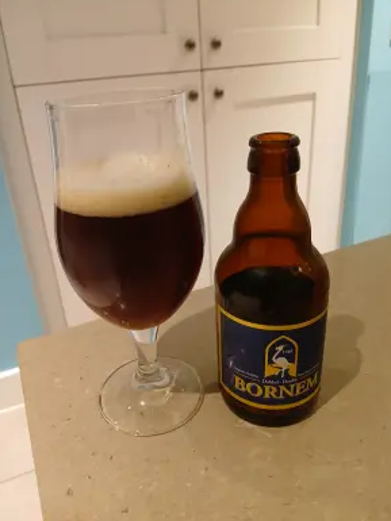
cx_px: 200
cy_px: 252
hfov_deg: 51.4
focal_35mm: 27
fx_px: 406
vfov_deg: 65.3
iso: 250
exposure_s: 1/33.3
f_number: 1.8
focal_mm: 3.98
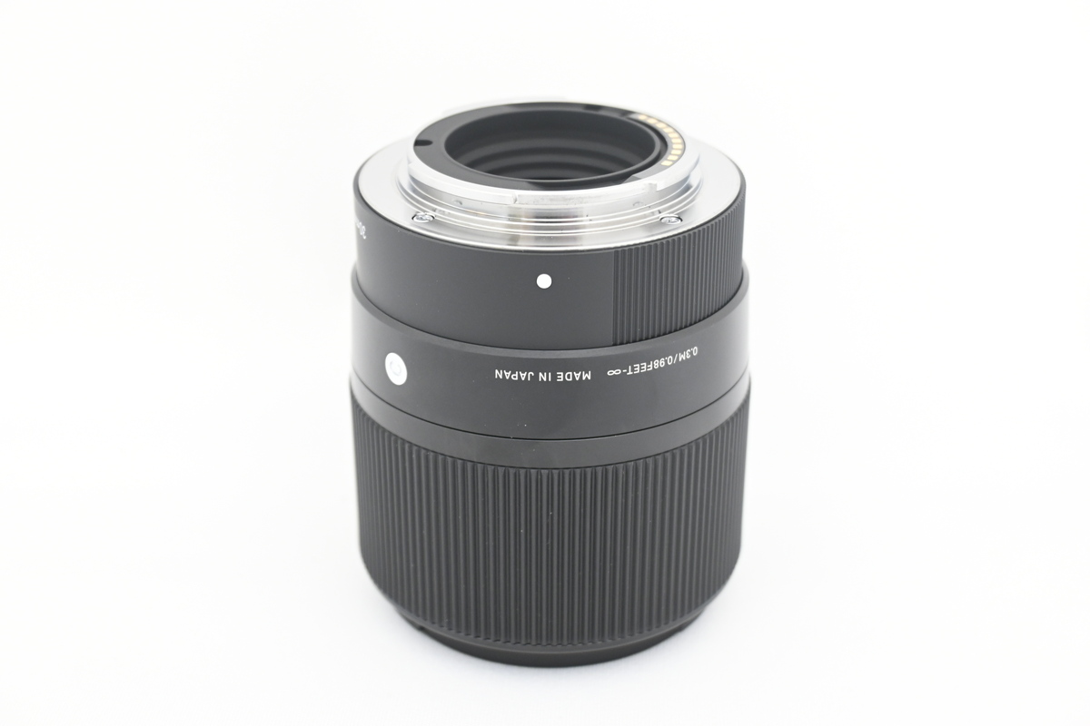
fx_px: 1544
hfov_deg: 38.9
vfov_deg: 26.5
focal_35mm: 51
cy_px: 363
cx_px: 545
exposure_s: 1/20
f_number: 5
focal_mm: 34
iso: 1000
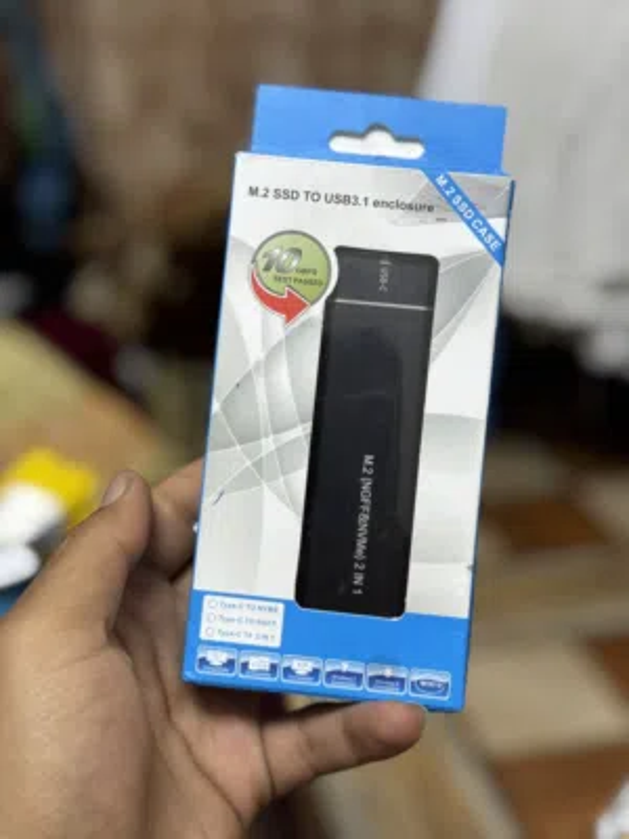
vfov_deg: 39.7
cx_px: 314
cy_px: 420
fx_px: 1163
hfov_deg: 30.3
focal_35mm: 48
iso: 125
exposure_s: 1/50
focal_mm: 6.76
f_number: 1.78
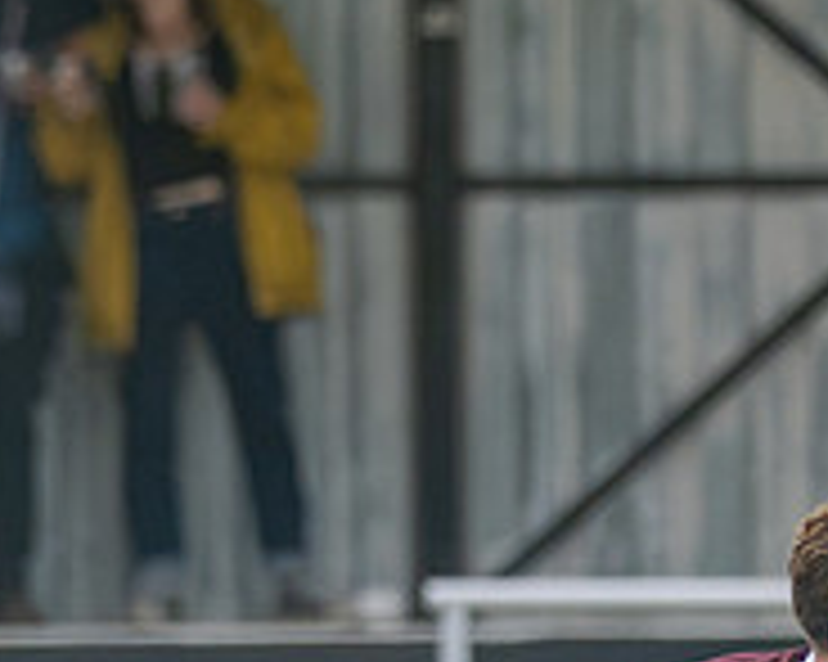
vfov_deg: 0.7
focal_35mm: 2301
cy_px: 964
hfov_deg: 0.8
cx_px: 672
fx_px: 56358
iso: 560
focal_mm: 220
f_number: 2.8
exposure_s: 1/1250
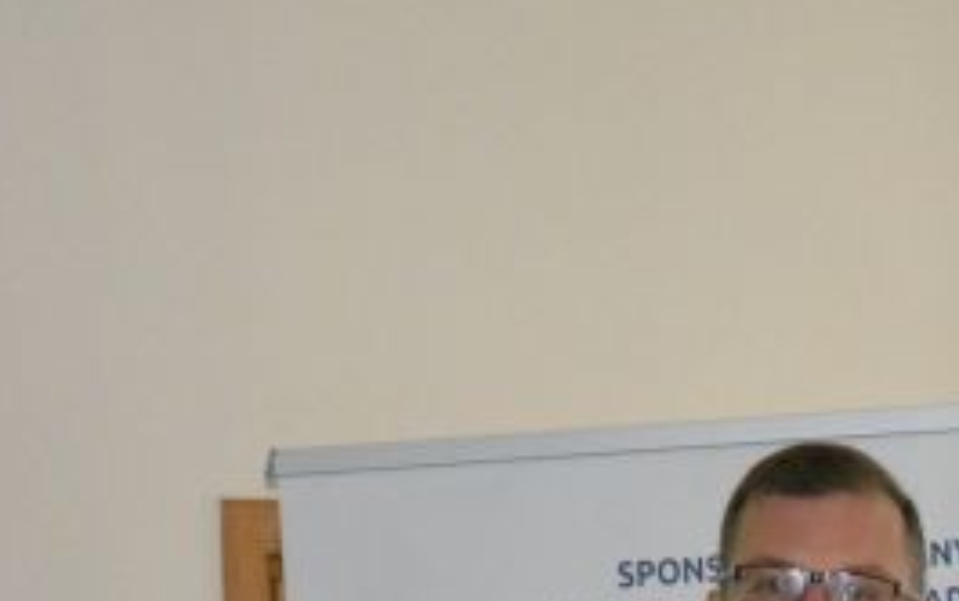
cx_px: 1382
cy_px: 889
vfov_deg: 4.9
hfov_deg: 7.7
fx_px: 7009
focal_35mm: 268
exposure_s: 1/80
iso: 6400
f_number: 11
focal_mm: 58
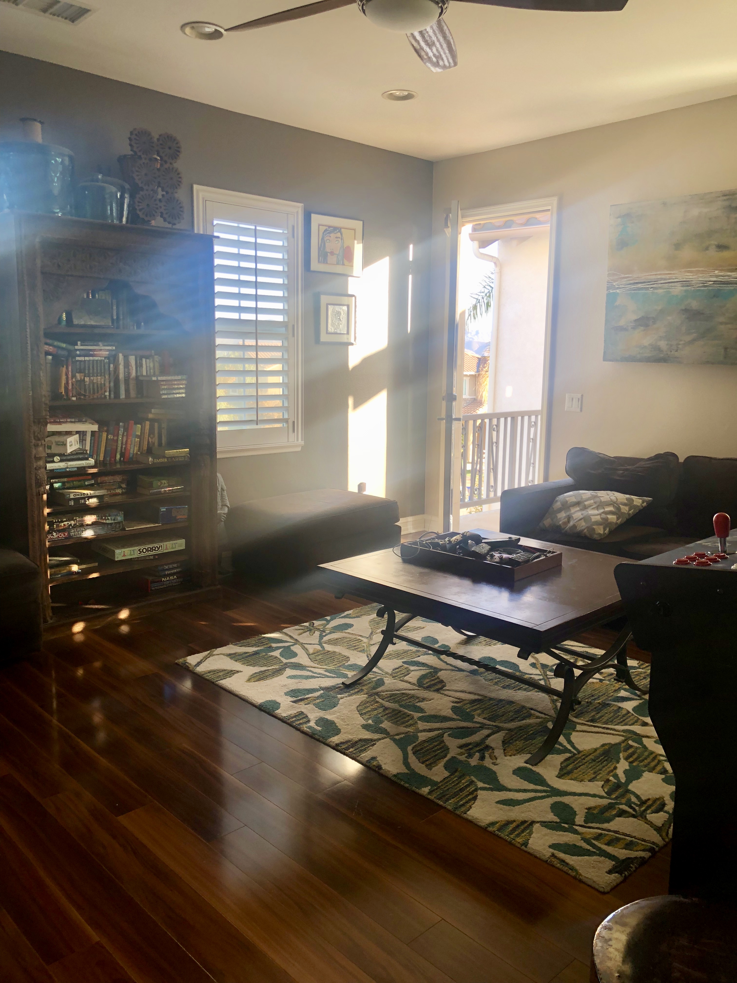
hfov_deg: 49.7
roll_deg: -2.0
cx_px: 368
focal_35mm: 28
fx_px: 795
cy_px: 492
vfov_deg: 63.4
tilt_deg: -8.5
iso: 64
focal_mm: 4
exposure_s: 1/120
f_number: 1.8
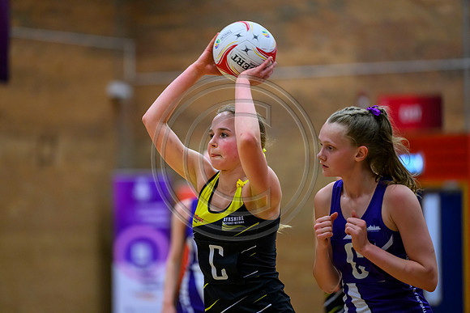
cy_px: 156
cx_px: 235
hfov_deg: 10.3
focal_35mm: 200
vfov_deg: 6.9
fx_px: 2612
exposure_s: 1/1000
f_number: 2.8
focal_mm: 200
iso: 5000
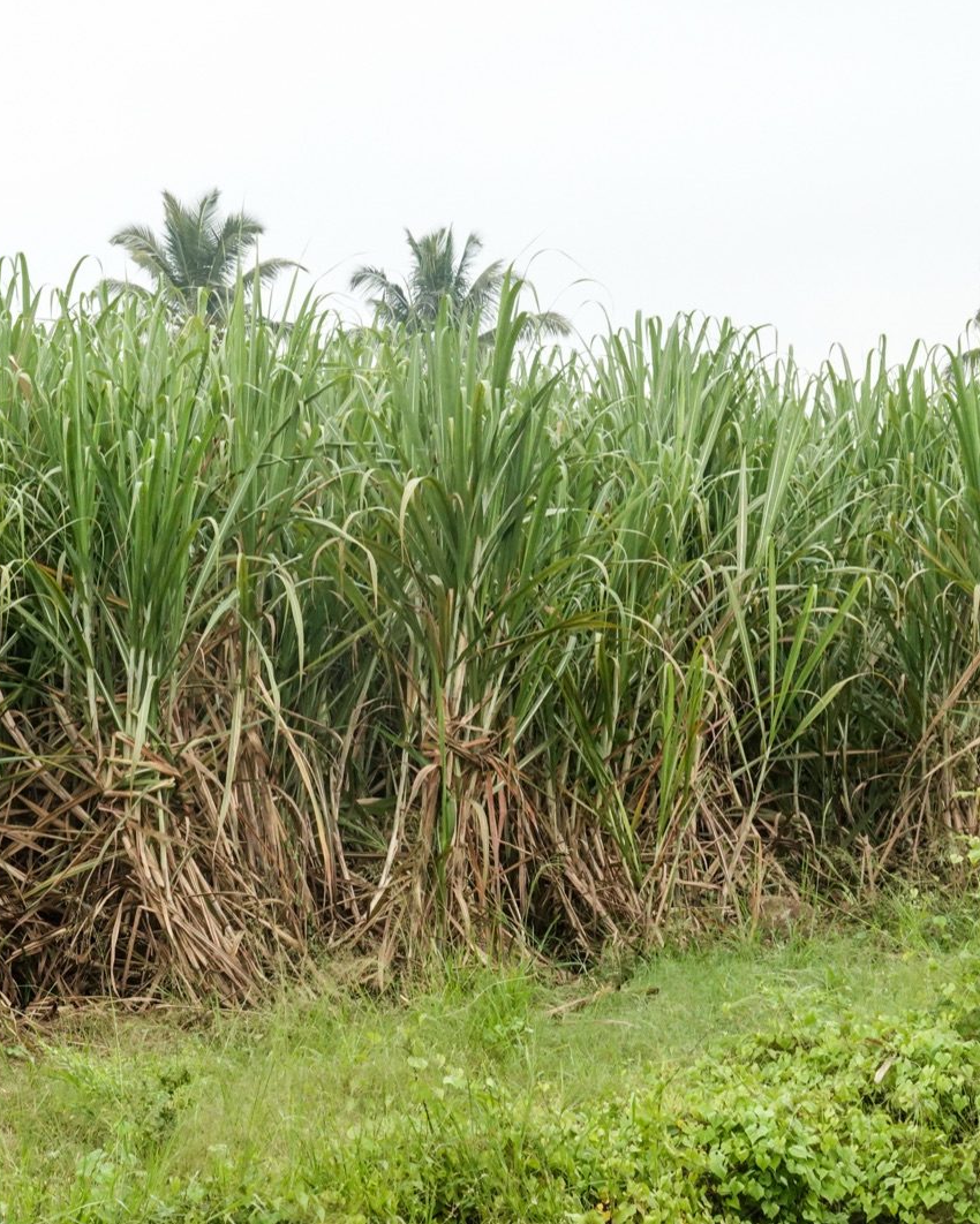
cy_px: 611
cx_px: 372
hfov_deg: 10.5
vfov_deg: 13.1
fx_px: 5328
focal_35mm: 147
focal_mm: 38.13
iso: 800
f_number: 11
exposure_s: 1/125
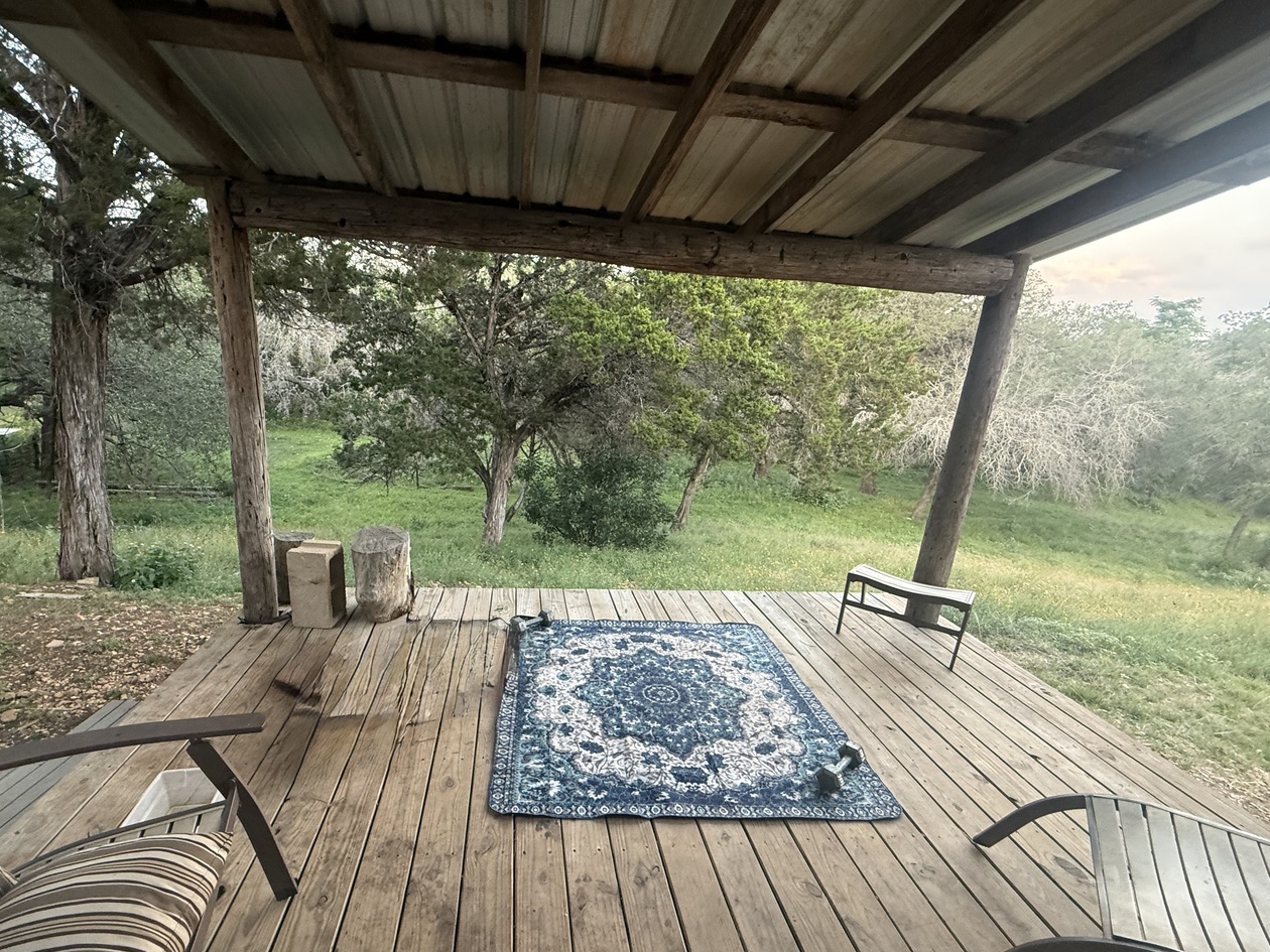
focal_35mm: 16
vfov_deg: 77.9
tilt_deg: -17.3
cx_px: 579
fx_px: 587
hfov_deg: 94.3
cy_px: 522
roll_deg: -3.8
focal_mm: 2.22
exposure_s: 1/99
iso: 320
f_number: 2.2
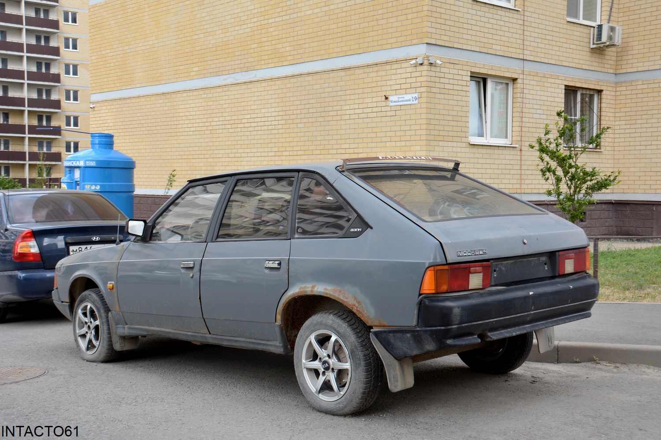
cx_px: 330
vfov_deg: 34.2
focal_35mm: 39
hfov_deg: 49.6
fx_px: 716
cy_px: 220
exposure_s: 1/160
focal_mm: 26
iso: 200
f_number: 6.3
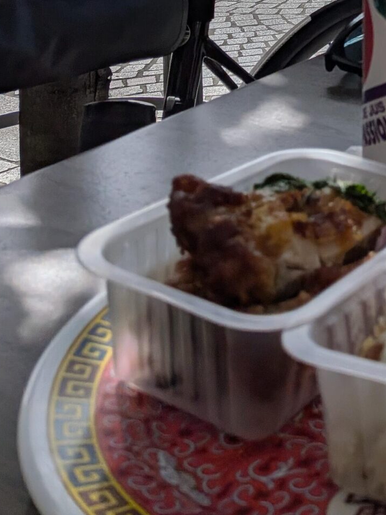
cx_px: 481
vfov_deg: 26.8
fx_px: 952
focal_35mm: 64
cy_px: -103
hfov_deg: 21.1
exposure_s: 1/4386
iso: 27
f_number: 1.7
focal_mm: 4.53
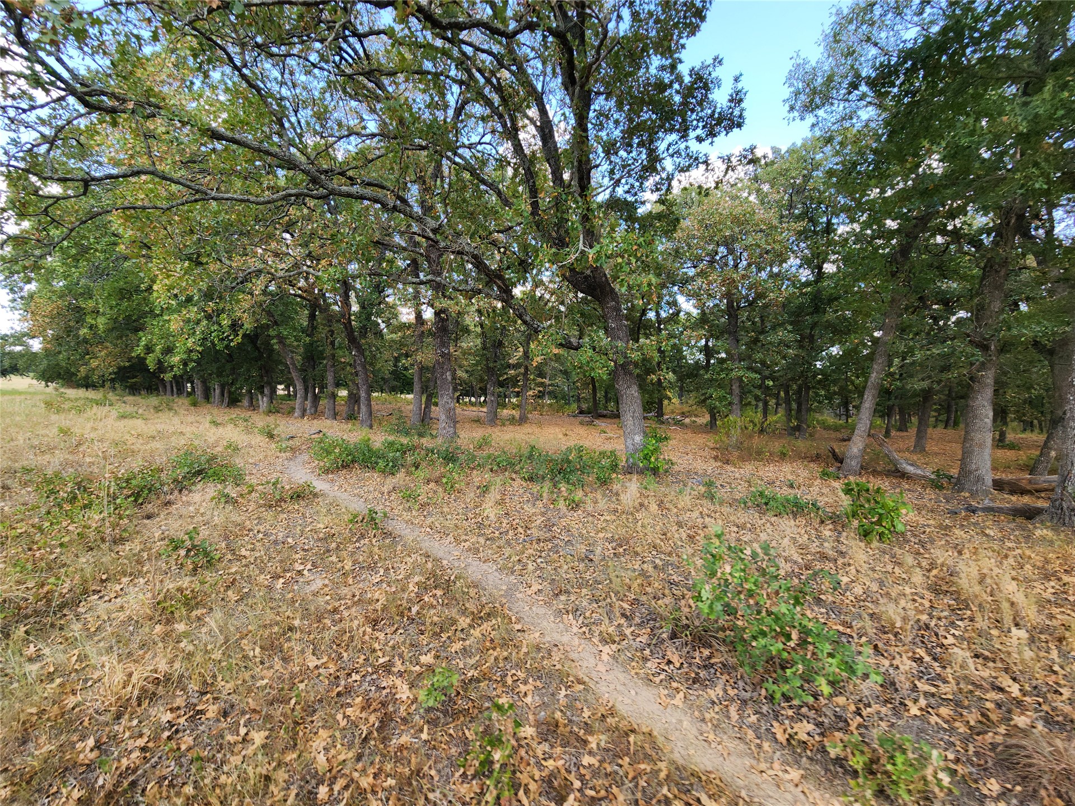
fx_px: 404
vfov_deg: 89.9
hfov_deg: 106.2
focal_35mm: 13
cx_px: 538
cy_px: 403
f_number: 2.2
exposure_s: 1/268
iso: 50
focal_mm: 2.2
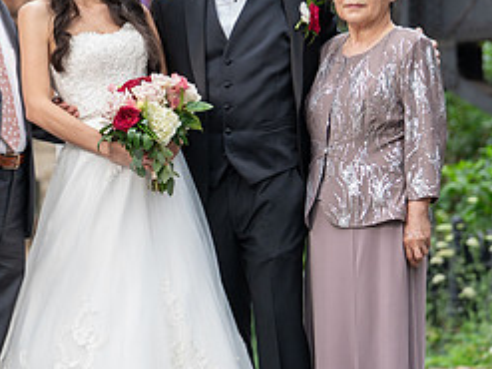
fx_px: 3537
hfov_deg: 7.9
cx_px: 144
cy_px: 153
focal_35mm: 249
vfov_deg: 6.0
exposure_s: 1/250
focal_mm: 110
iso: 400
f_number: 4
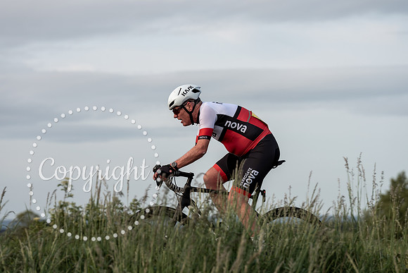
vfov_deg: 11.1
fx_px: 1406
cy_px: 136
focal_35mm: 124
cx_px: 204
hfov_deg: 16.5
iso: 160
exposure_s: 1/1000
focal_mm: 124
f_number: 4
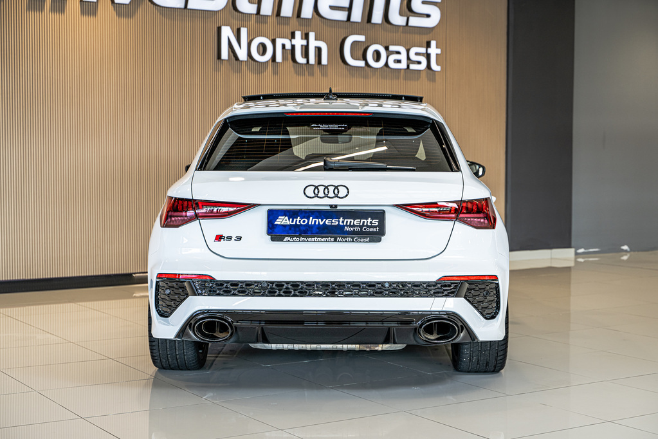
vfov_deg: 22.6
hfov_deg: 33.4
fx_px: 1097
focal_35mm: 60
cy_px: 220
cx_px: 329
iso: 400
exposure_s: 1/125
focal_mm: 60
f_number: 4
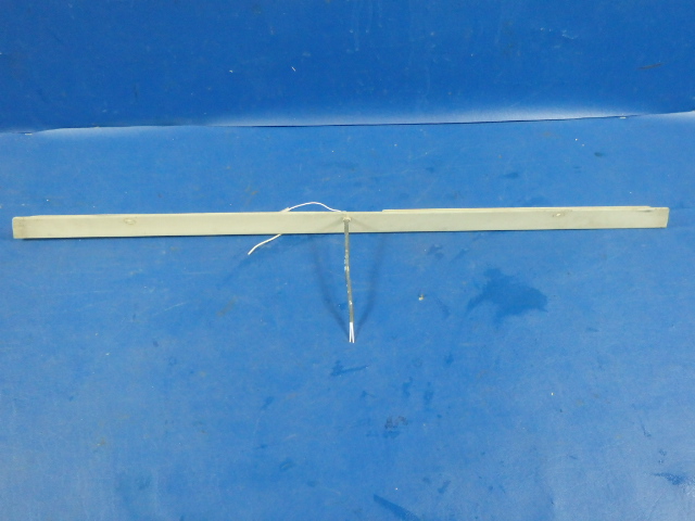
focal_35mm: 30
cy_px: 260
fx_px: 602
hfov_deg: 60.0
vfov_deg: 46.8
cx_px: 348
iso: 800
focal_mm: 5.4
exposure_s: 1/20
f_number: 4.1
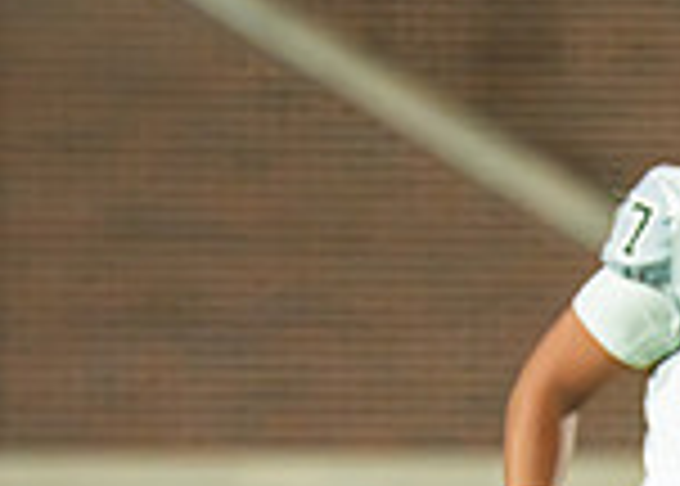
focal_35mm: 1155
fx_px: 22316
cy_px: 827
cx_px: 1340
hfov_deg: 1.7
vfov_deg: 1.2
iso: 3200
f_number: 2.8
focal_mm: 191
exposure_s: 1/1600
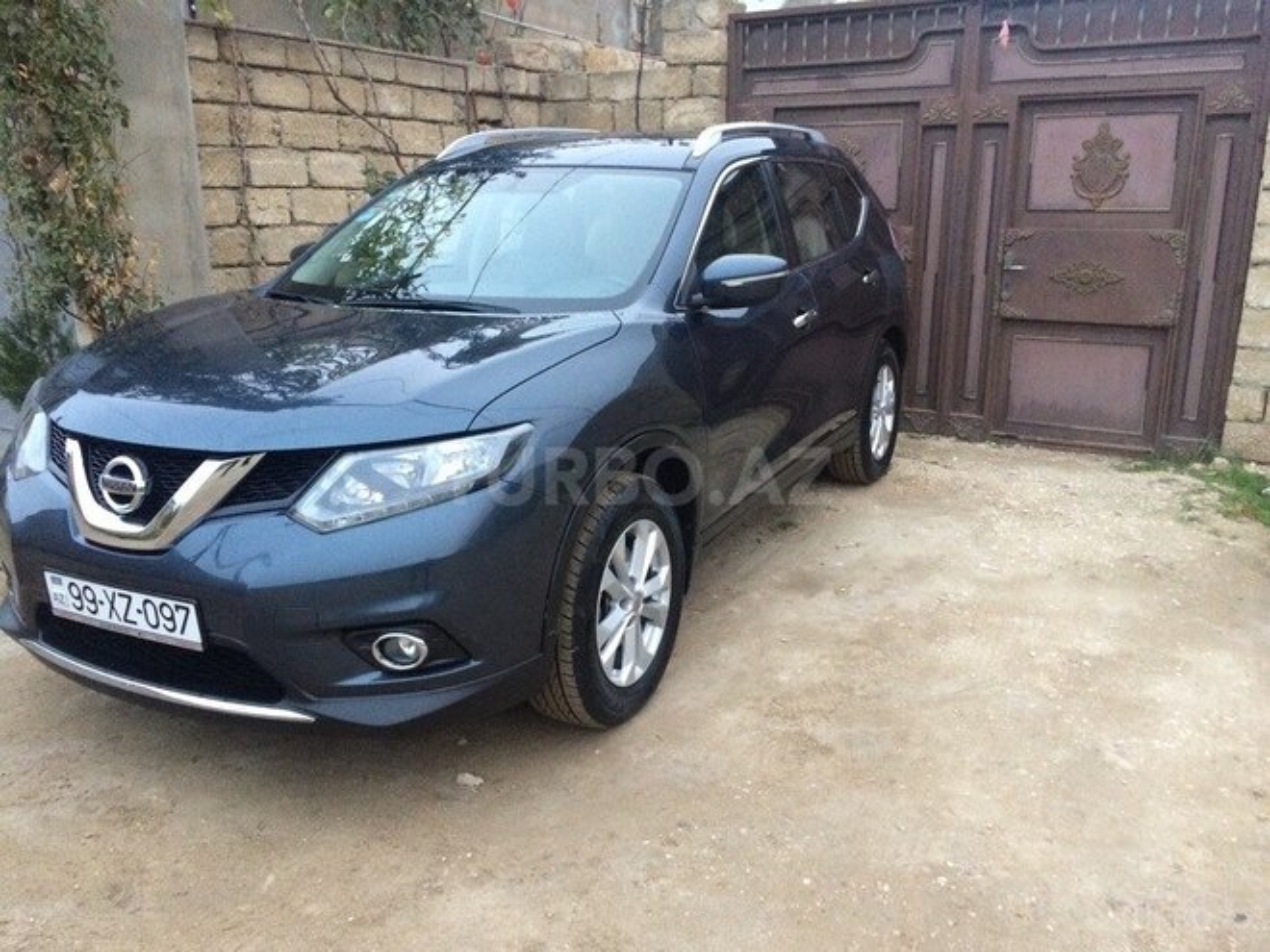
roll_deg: +0.4
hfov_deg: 61.7
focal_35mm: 29
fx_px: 1064
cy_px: 476
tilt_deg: -17.3
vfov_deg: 48.2
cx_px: 635
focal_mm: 4.15
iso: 320
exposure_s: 1/25
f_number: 2.2
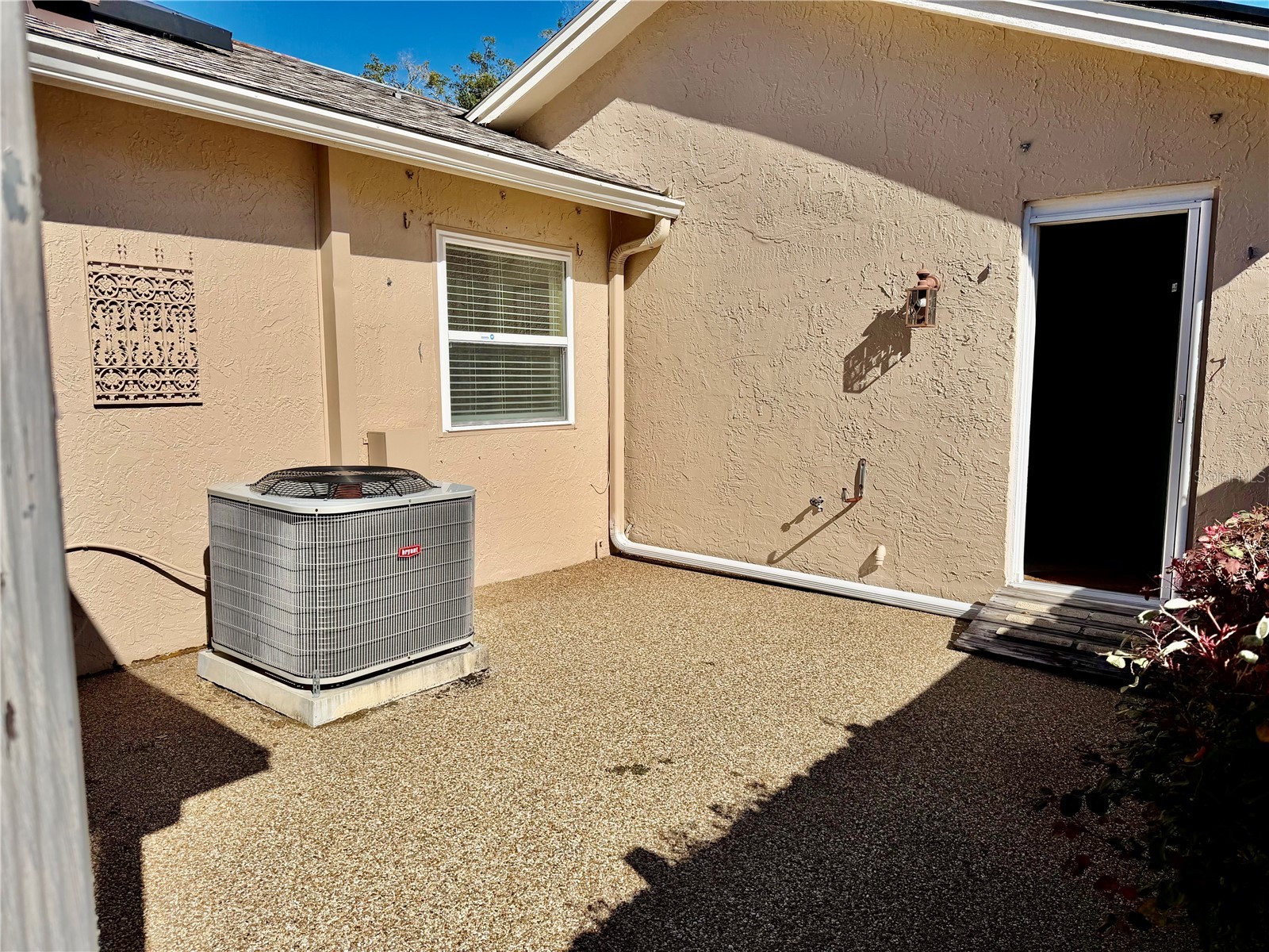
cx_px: 634
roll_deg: -0.7
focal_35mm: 24
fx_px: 880
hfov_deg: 71.6
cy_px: 476
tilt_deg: -6.3
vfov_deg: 56.8
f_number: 1.78
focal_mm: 6.76
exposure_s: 1/10309
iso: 80
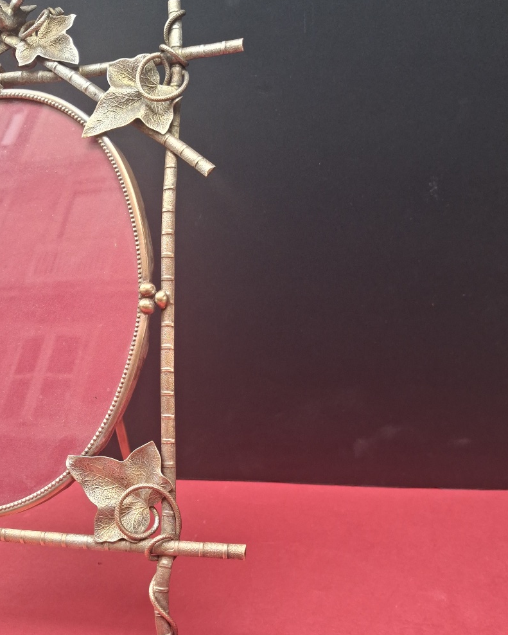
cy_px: 350
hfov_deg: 45.7
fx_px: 601
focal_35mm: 32
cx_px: 226
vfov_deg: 55.5
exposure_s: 1/100
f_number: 1.8
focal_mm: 4
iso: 125
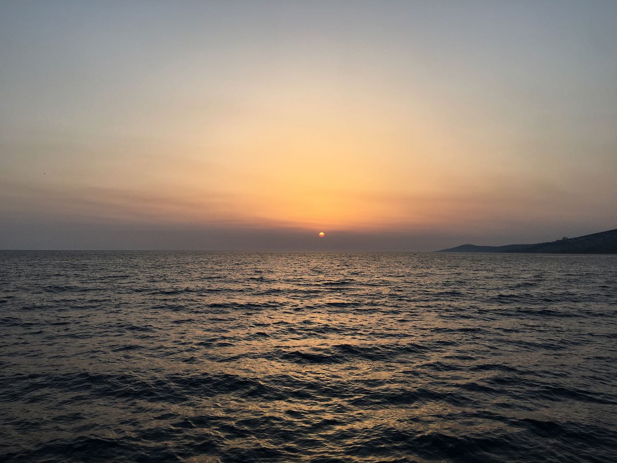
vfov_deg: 48.2
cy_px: 232
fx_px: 517
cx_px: 308
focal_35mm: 29
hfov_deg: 61.7
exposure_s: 1/466
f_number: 2.2
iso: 25
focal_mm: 4.15
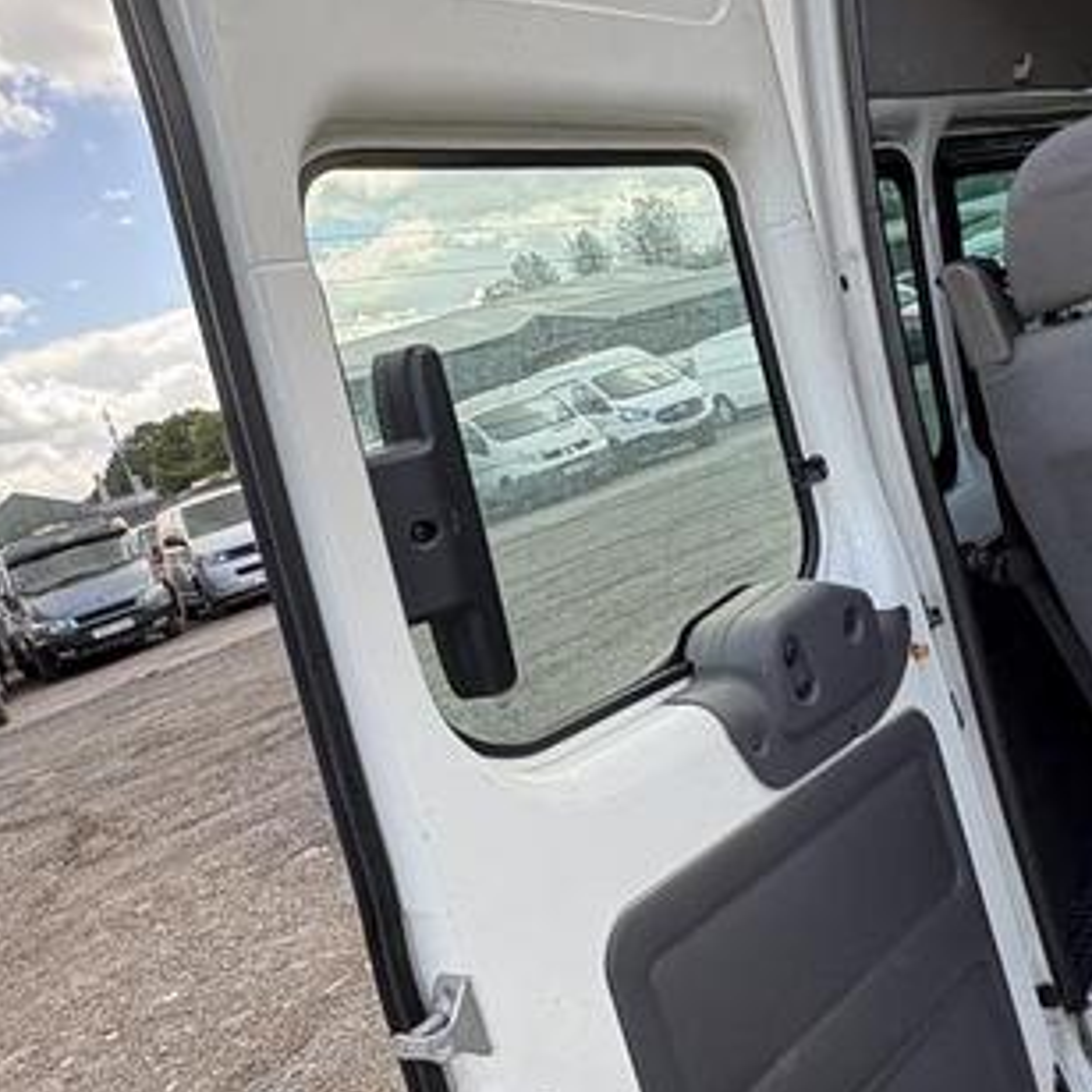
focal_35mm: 36
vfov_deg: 46.0
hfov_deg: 45.5
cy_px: 535
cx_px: 702
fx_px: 1285
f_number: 2.2
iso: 64
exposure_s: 1/289
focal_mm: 2.22
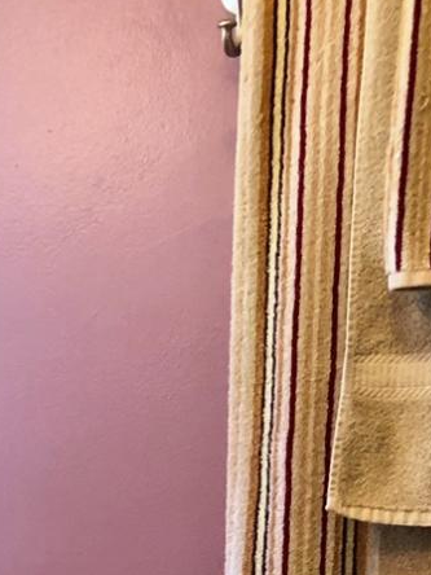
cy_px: 1033
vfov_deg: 13.9
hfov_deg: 11.4
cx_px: -164
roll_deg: -1.7
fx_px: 2092
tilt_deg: -8.8
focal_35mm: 126
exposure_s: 1/17
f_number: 1.8
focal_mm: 3.99
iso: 40
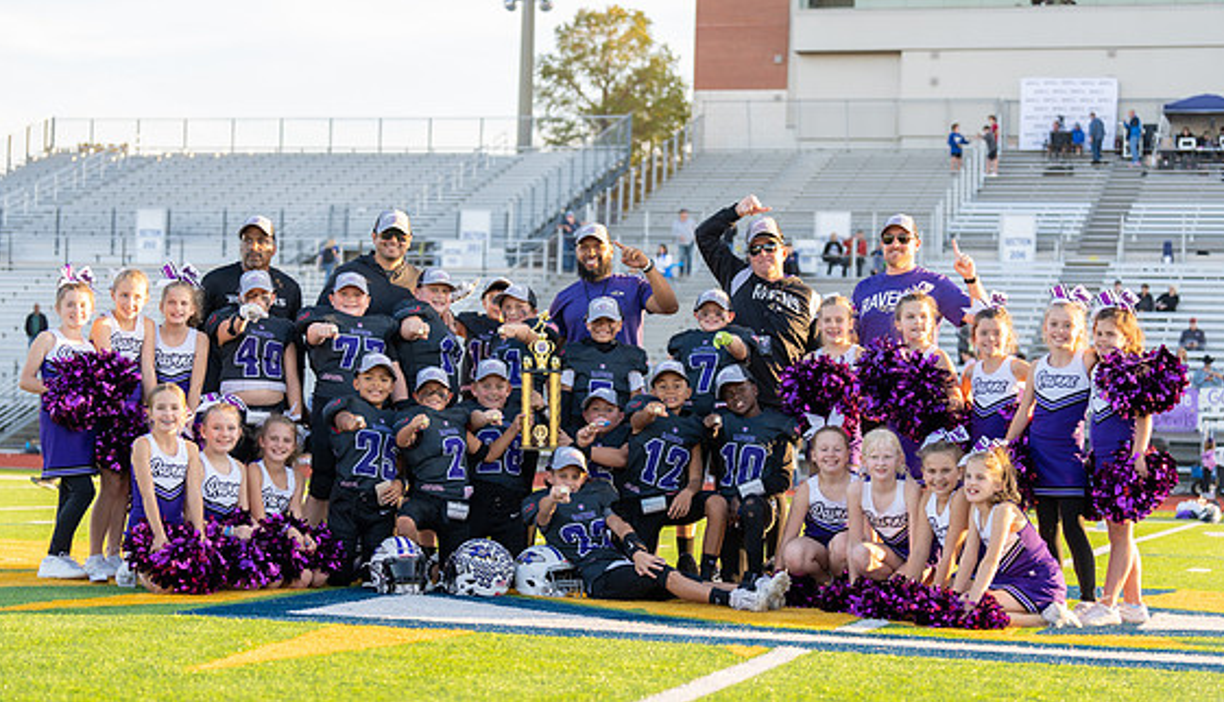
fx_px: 2479
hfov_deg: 27.7
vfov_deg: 16.1
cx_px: 596
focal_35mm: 76
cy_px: 399
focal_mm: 70
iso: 100
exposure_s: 1/200
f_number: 2.8
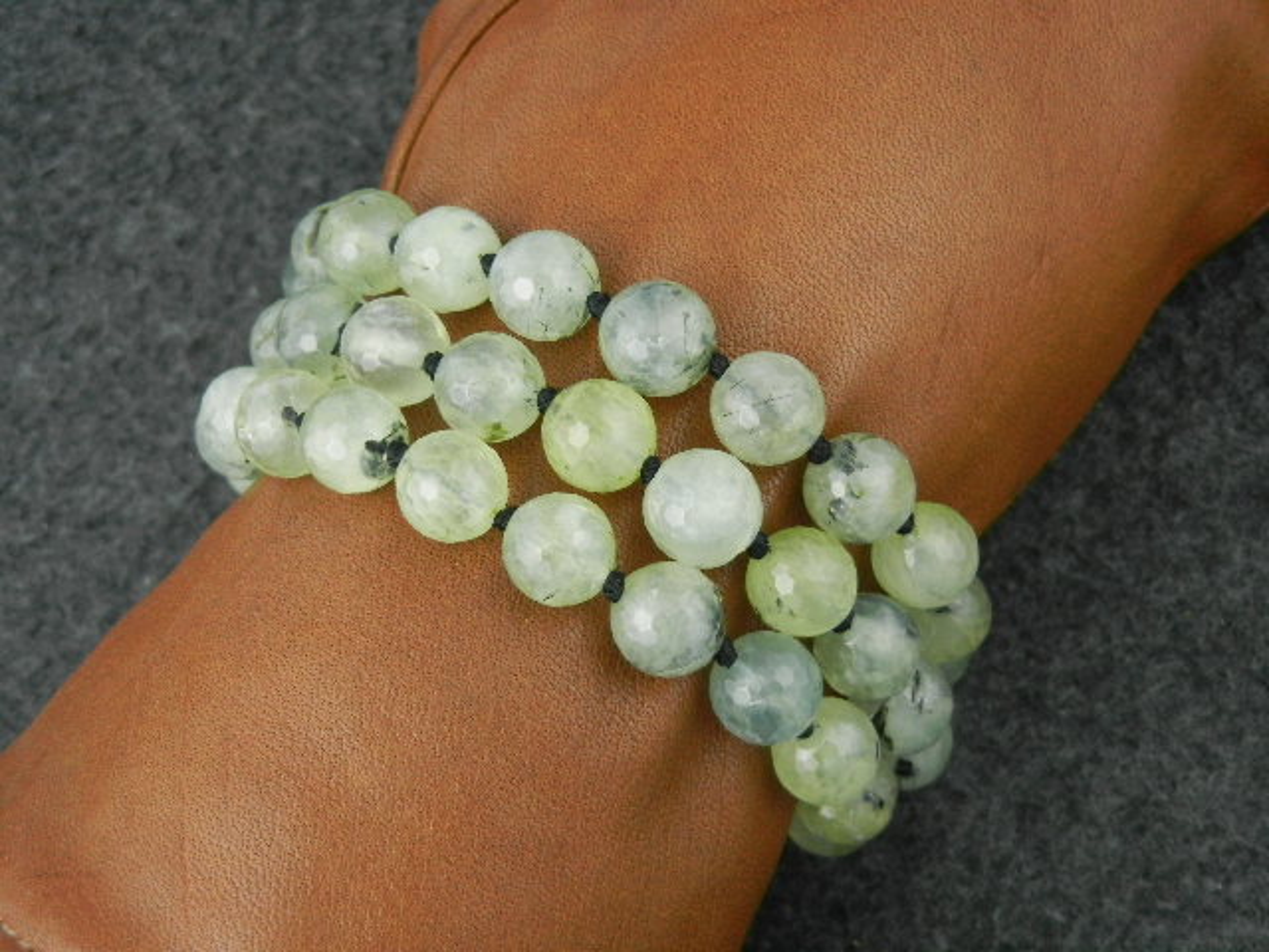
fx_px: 2493
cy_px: 476
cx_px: 634
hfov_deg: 28.6
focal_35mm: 68
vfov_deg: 21.6
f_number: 4.1
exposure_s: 1/5.4
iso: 200
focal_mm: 12.2
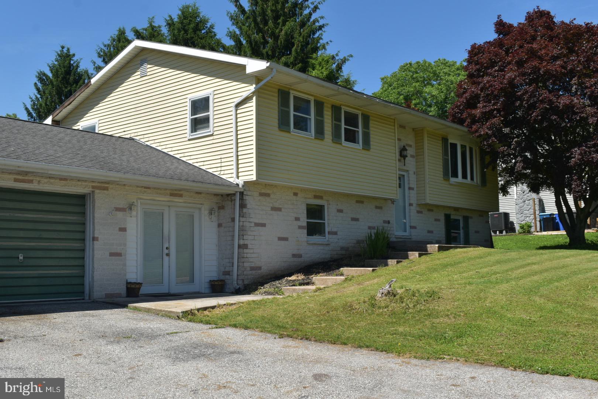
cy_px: 200
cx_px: 299
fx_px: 673
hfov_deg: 47.9
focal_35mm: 40
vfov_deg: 33.0
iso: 100
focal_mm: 27
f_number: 10
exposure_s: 1/200
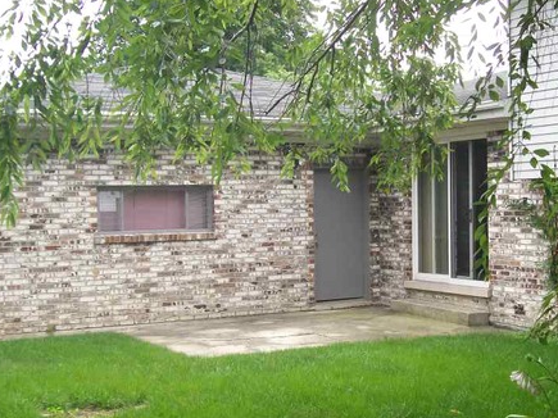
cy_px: 255
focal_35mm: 53
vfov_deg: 27.4
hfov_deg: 35.9
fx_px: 854
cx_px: 355
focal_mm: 6
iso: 80
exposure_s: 1/267
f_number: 2.7
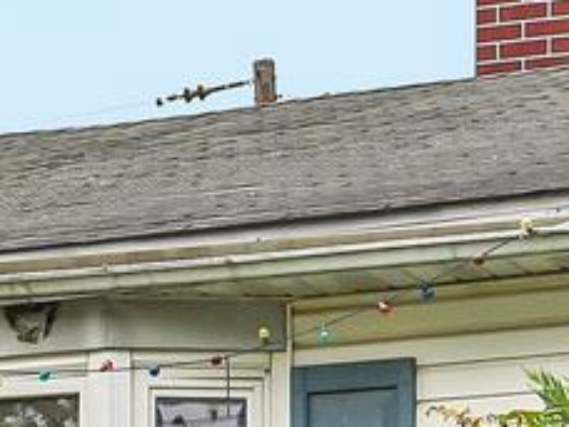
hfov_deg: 7.3
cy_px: 698
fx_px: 4405
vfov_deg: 5.5
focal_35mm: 268
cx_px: -82
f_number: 8
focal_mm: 31
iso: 400
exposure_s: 1/640
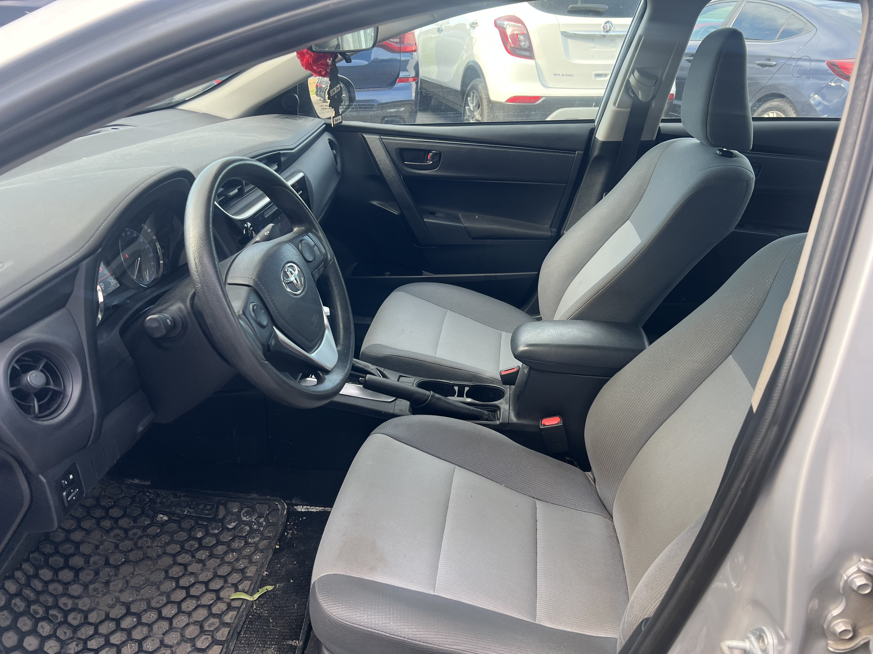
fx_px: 656
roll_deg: -2.8
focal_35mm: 26
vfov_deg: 53.1
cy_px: 327
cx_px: 436
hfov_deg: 67.3
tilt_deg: -23.5
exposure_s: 1/150
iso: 50
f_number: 1.5
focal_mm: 5.7
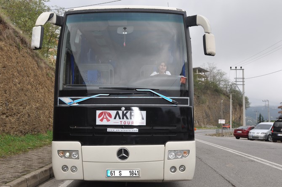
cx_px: 141
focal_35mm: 36
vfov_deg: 36.8
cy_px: 94
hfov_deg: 53.2
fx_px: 282
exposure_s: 1/200
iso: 200
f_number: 6.3
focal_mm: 24
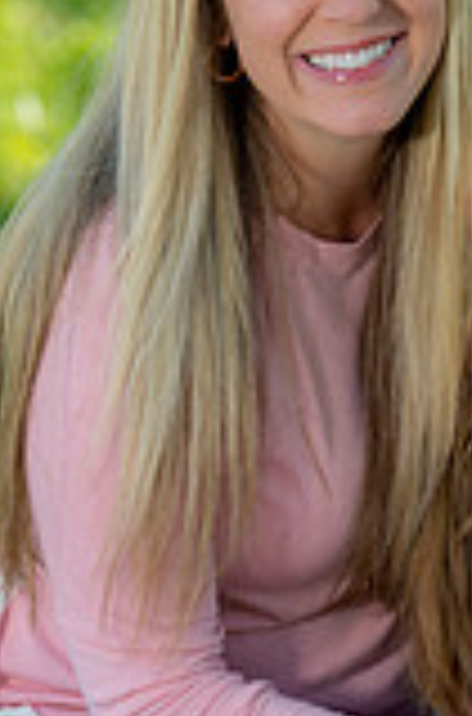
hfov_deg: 3.7
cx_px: 465
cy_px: 617
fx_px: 7304
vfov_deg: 5.6
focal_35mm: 369
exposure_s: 1/250
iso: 100
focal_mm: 130
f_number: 2.8
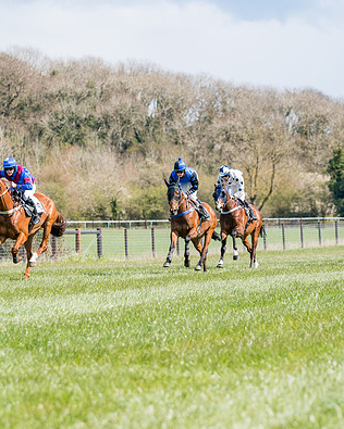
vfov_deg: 7.6
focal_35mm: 256
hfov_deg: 6.0
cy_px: 212
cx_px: 174
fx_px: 3258
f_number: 4
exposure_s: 1/1600
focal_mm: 148
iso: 200
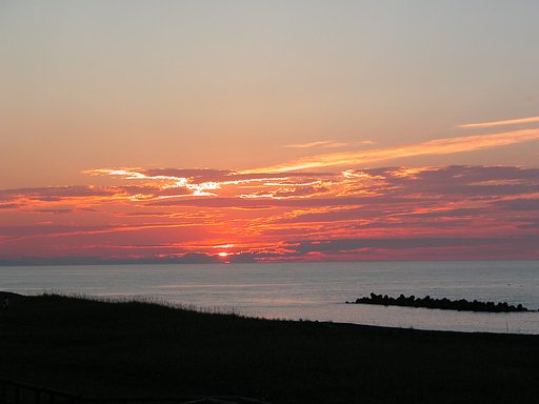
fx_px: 1806
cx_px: 270
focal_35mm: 116
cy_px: 202
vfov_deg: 12.8
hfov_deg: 17.0
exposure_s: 1/369
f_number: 5.3
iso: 200
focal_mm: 29.5
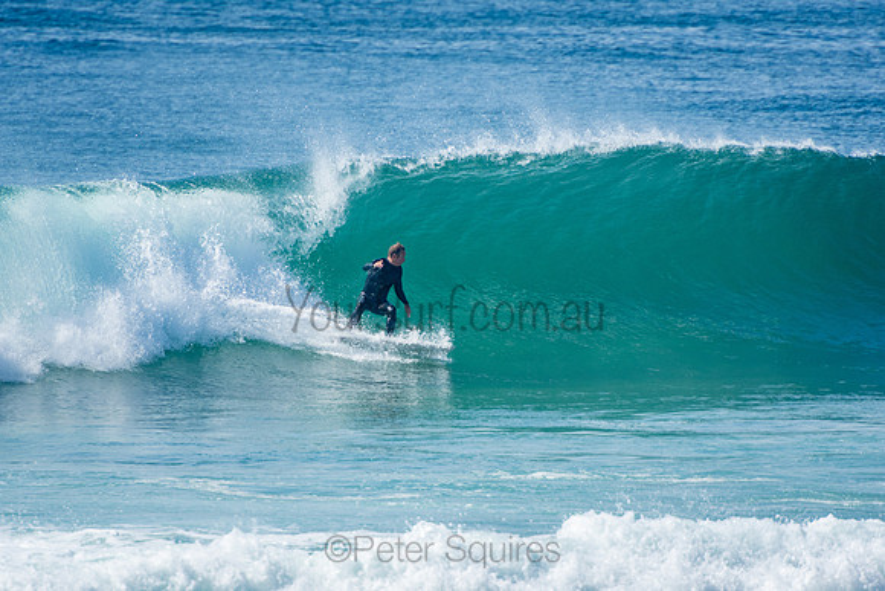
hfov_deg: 3.4
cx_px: 442
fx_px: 14753
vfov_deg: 2.3
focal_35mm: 600
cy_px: 296
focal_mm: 400
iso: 280
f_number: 5.6
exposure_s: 1/1250
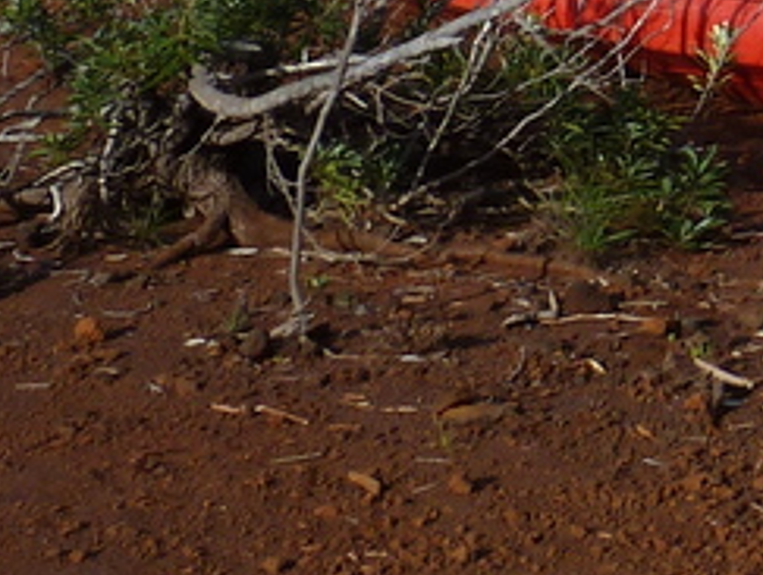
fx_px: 3157
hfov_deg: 12.2
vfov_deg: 9.7
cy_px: -594
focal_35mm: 143
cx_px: 1542
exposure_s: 1/500
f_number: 5
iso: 80
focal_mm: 4.7
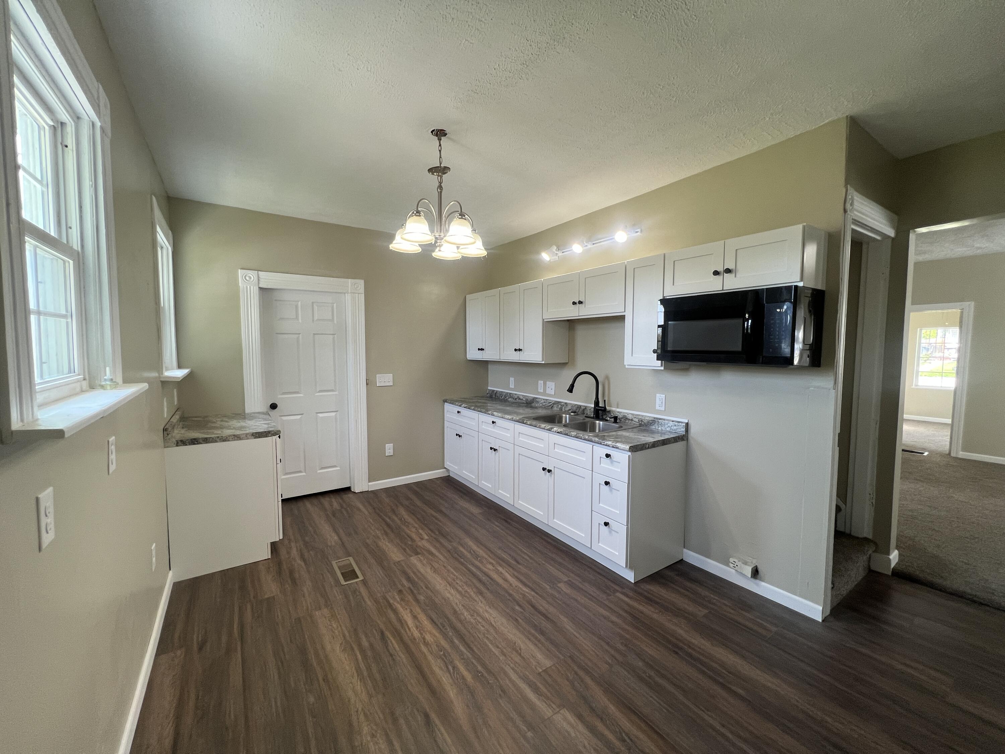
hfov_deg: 106.2
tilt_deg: -4.2
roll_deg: -0.2
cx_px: 502
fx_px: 377
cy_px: 377
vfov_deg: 89.9
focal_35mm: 13
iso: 125
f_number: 1.8
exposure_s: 1/120
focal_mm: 1.57
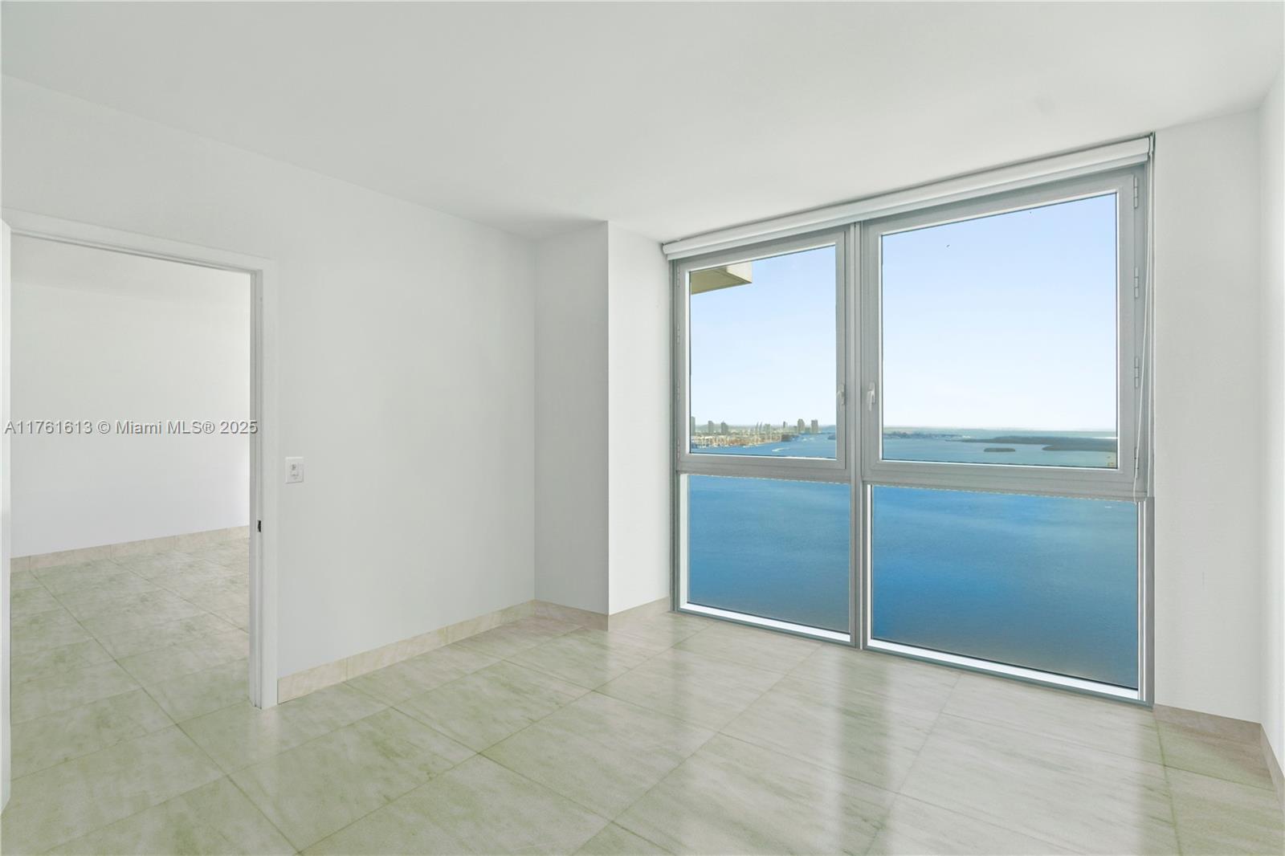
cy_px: 428
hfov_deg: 96.7
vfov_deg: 73.7
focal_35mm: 16
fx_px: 571
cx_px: 642
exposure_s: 1/30
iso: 200
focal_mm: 16
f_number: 5.6
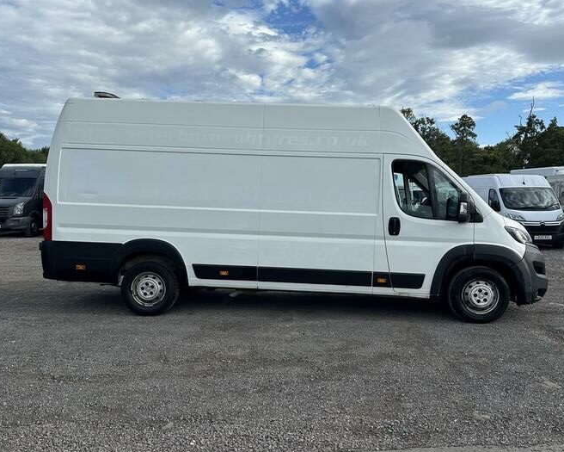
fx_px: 534
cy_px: 227
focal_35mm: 32
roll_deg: -0.9
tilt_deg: -4.3
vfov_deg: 45.8
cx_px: 284
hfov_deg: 55.7
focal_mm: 6.86
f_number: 1.78
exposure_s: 1/4184
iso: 80
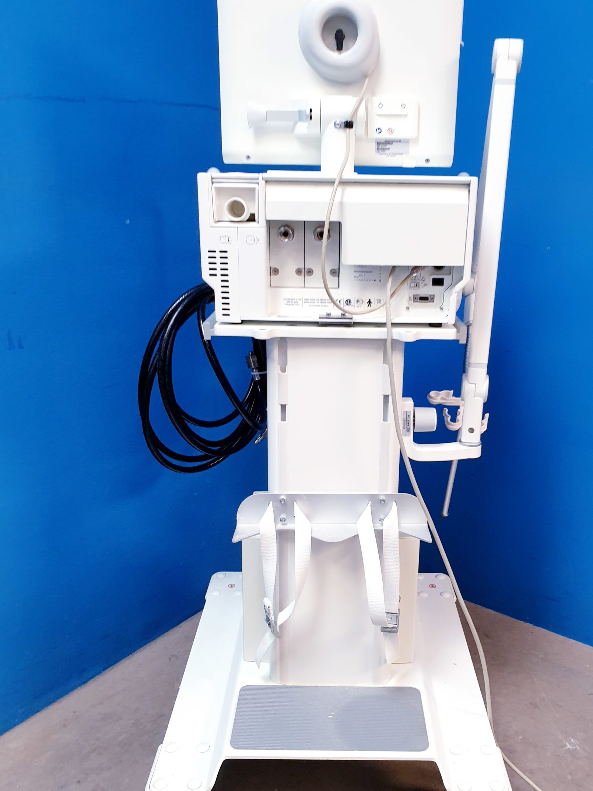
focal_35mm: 31
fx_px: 708
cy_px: 404
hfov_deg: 45.3
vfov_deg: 58.3
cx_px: 345
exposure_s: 1/50
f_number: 2.4
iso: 200
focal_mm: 4.3
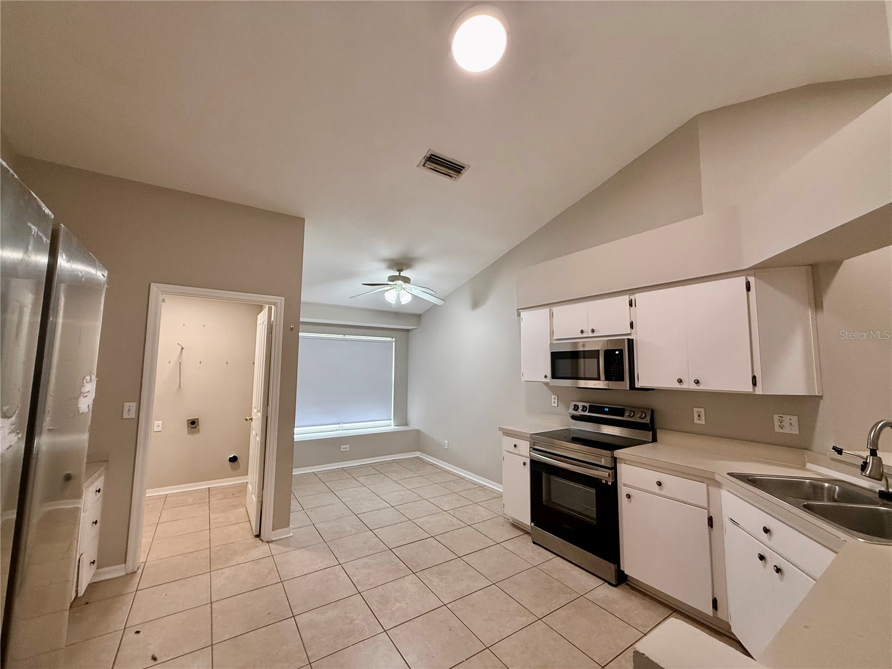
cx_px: 446
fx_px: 361
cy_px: 334
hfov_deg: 102.1
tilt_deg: +6.0
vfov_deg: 85.7
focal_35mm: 14
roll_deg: -0.5
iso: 320
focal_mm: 2.22
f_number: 2.2
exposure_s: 1/120
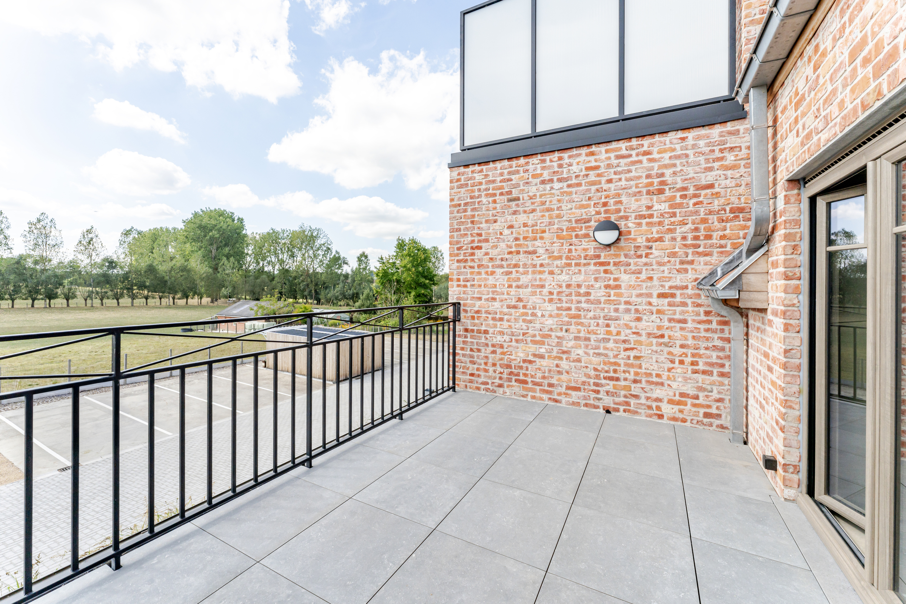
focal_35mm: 14
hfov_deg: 104.3
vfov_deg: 81.2
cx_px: 453
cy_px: 302
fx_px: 352
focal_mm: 14
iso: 250
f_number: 11
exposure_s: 1/400
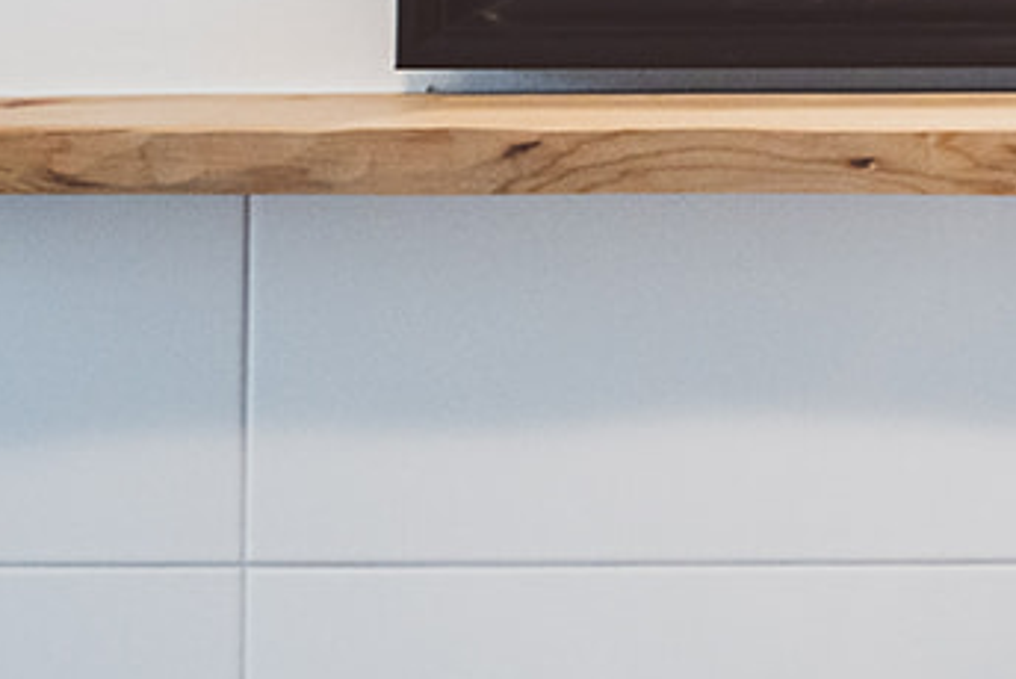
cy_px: 44
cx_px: 1890
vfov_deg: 14.6
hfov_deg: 17.3
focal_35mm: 93
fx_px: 2627
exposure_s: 1/125
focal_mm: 20
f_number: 5
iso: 400
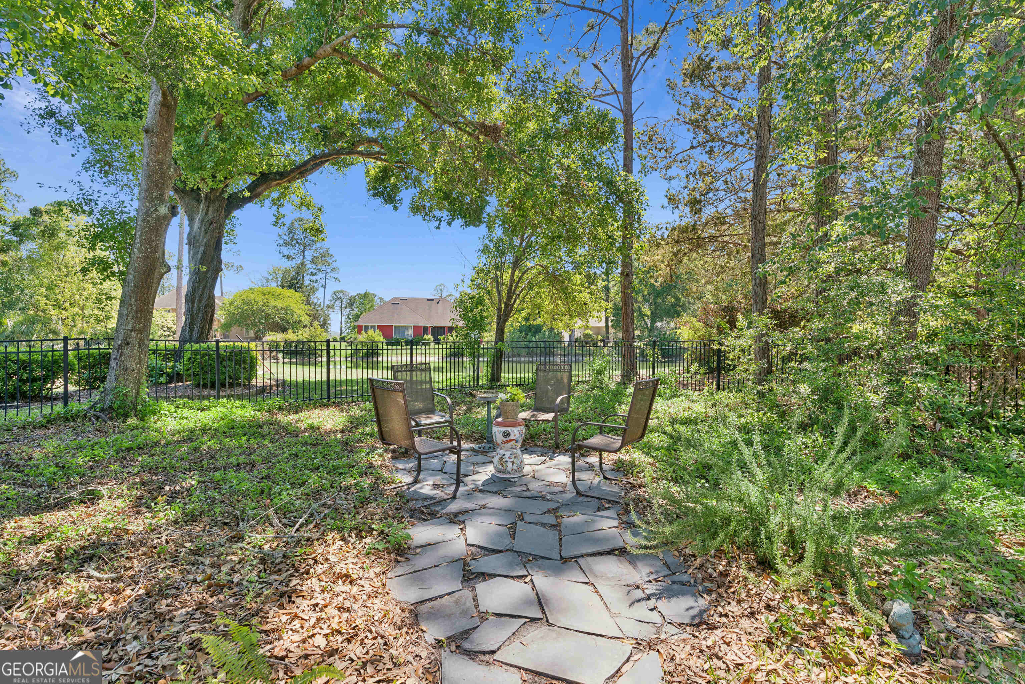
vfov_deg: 70.5
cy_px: 342
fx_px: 484
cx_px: 512
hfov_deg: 93.3
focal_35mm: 17
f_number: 8
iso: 250
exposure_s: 1/100
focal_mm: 17
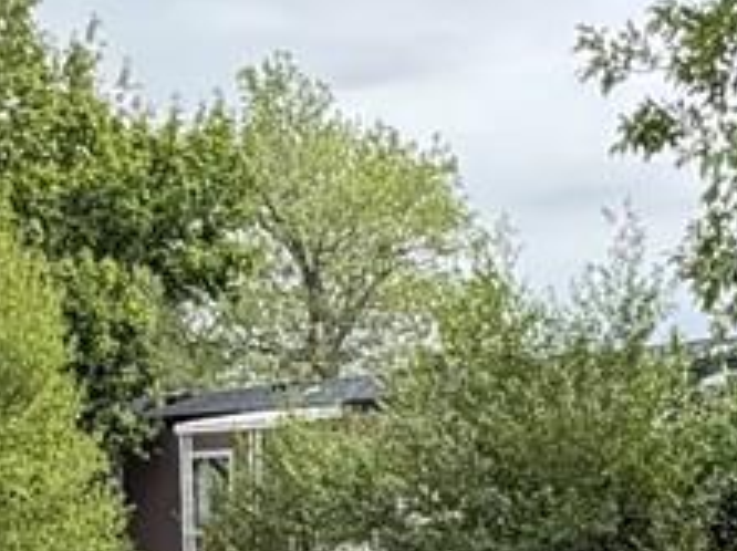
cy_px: 551
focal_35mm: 101
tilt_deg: -1.1
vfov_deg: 14.4
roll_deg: +1.5
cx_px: 203
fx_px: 2148
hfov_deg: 19.4
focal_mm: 2.22
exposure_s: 1/502
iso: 50
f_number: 2.2
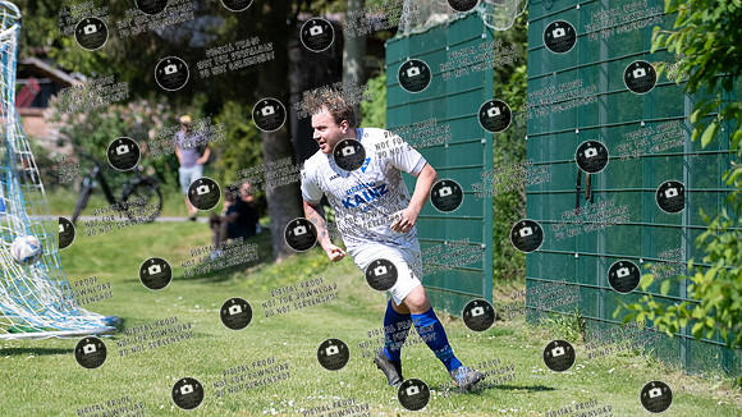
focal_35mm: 210
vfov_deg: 5.8
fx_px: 4121
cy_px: 170
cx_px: 371
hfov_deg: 10.3
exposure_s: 1/5000
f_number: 5.6
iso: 1250
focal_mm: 200
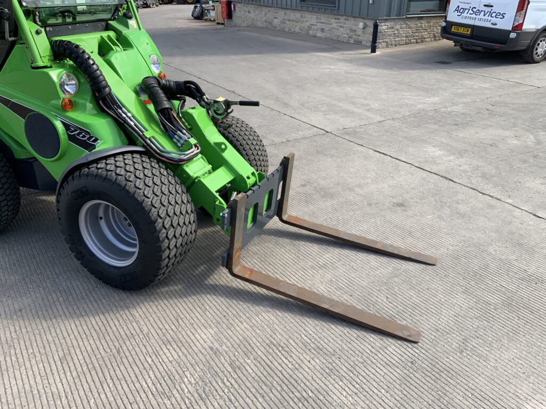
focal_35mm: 29
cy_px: 204
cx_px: 273
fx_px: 457
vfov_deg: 48.2
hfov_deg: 61.7
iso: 16
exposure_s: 1/700
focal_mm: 3
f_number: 1.8
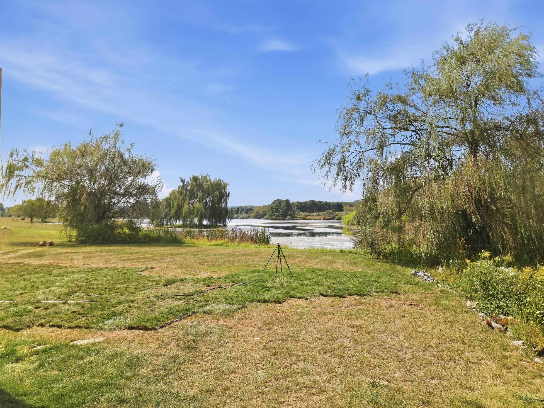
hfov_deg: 69.4
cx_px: 262
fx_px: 393
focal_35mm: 25
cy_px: 210
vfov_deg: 54.9
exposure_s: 1/100
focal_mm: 8.7
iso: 100
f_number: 1.8
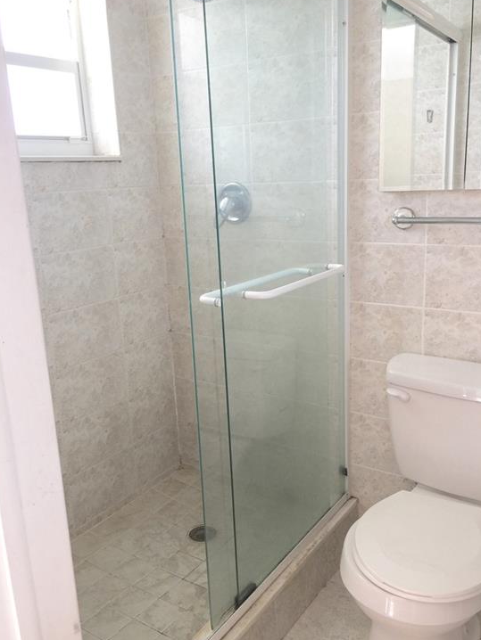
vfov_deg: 58.3
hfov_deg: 45.5
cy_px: 315
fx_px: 574
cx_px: 249
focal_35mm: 31
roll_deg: +0.9
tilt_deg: -11.6
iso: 32
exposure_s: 1/30
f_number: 2.2
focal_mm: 4.15
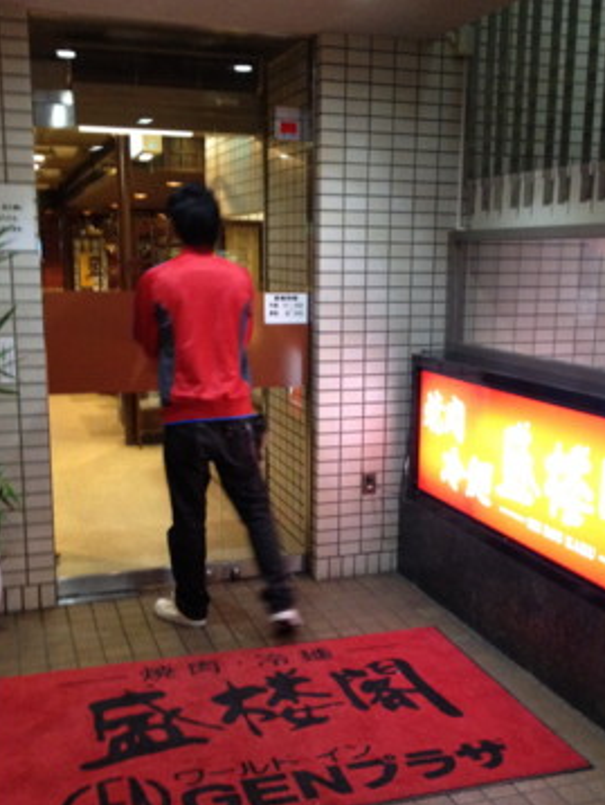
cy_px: 450
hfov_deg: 32.9
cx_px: 322
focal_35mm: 44
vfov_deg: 42.8
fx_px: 1024
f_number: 2.4
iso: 400
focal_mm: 4.28
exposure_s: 1/20
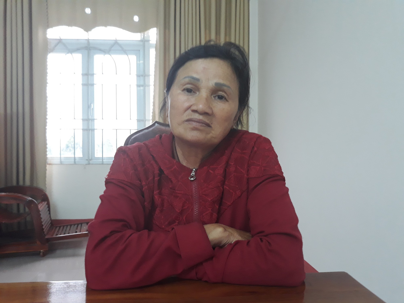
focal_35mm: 27
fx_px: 315
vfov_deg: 51.4
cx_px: 202
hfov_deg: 65.3
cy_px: 152
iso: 200
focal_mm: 3.71
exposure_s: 1/25
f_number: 1.7
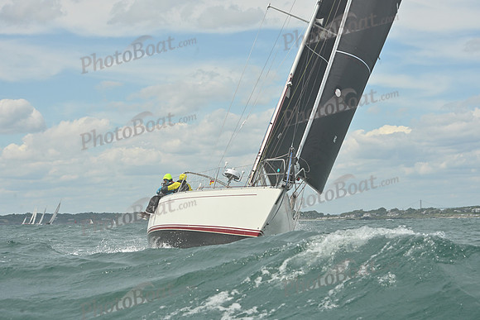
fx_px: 1334
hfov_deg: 20.4
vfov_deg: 13.7
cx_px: 240
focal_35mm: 100
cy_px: 160
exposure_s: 1/1250
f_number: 11
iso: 320
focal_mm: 100
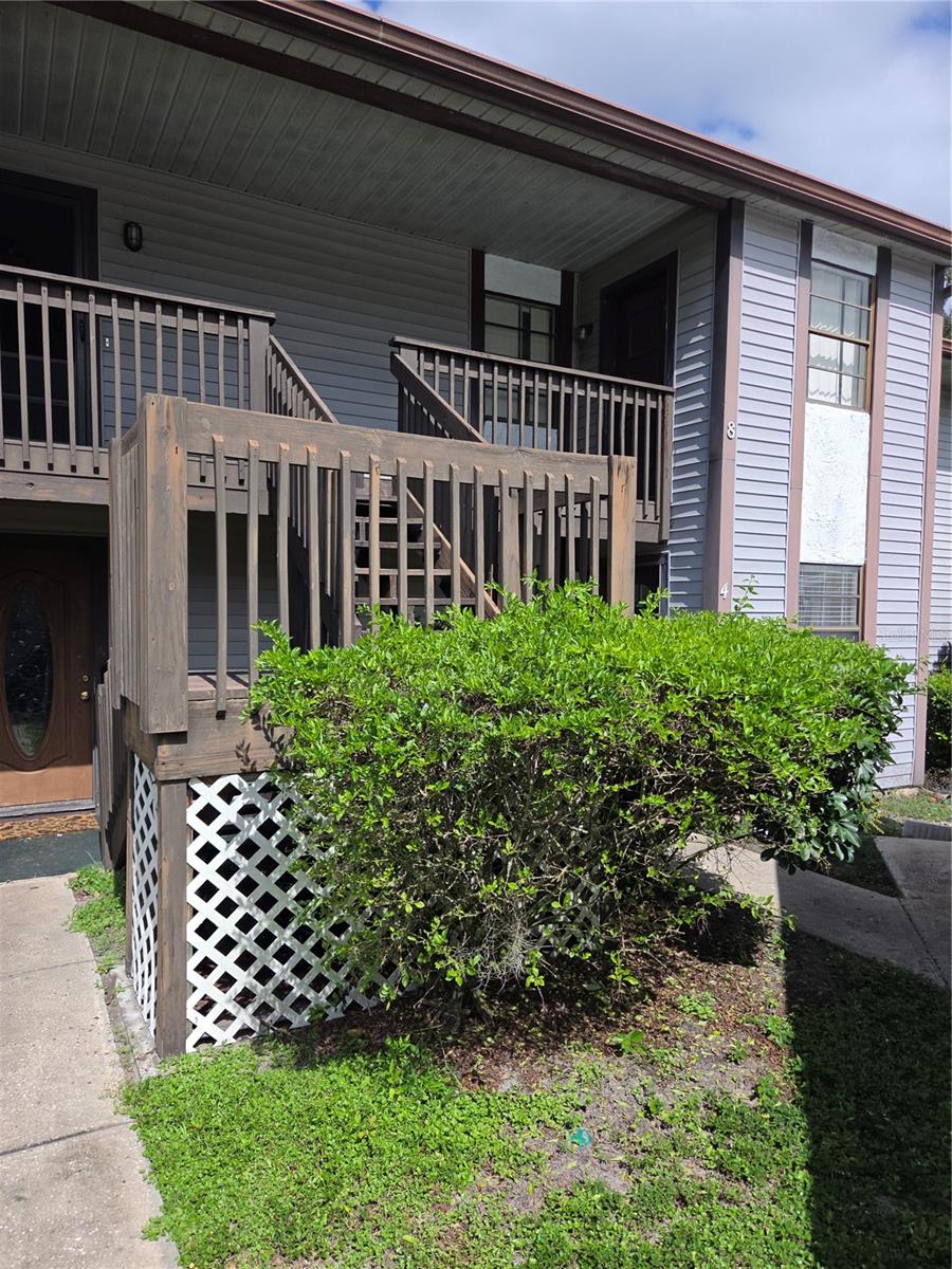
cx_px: 476
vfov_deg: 73.9
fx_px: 843
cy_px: 634
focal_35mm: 23
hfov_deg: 58.9
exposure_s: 1/1834
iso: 25
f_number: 1.8
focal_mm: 5.4
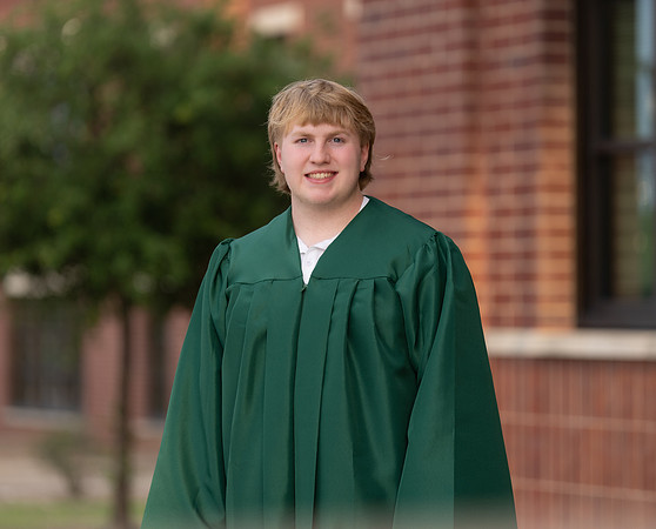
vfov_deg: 8.3
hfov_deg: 10.3
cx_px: 353
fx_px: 3633
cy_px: 244
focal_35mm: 187
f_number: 2.8
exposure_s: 1/320
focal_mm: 152
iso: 100
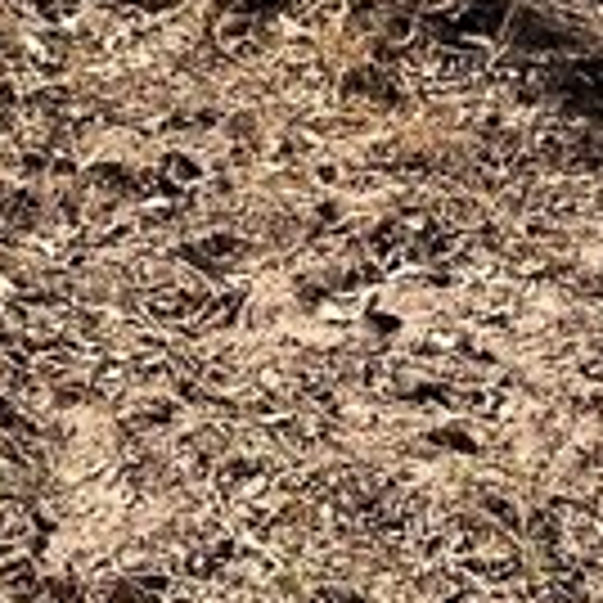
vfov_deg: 9.2
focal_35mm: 162
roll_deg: -3.0
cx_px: -495
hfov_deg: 10.2
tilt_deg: -6.4
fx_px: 3193
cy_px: -1035
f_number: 1.78
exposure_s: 1/3356
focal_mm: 6.86
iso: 80
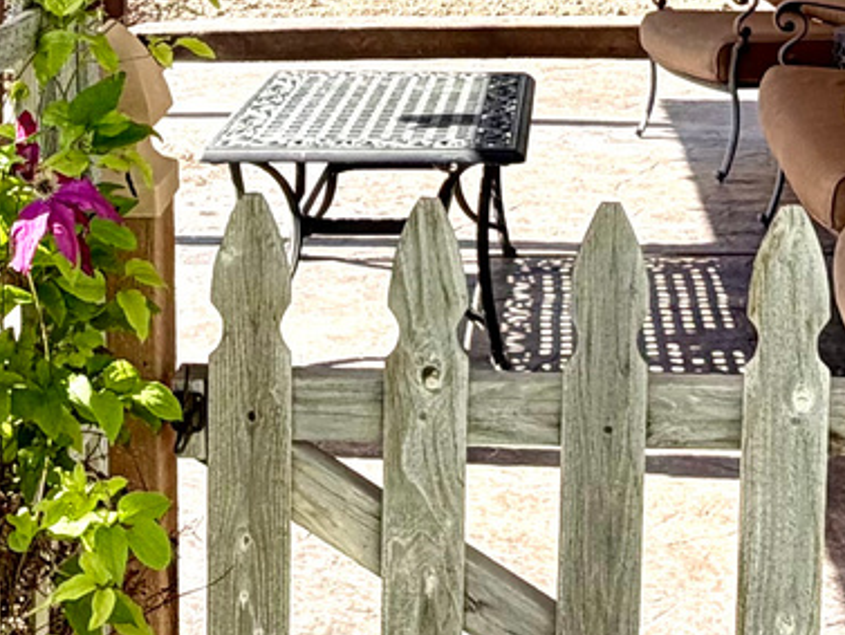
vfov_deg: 18.2
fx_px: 1856
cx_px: 435
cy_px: -162
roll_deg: +0.6
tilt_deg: -4.0
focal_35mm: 76
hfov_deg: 25.7
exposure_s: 1/502
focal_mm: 2.22
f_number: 2.2
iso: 50
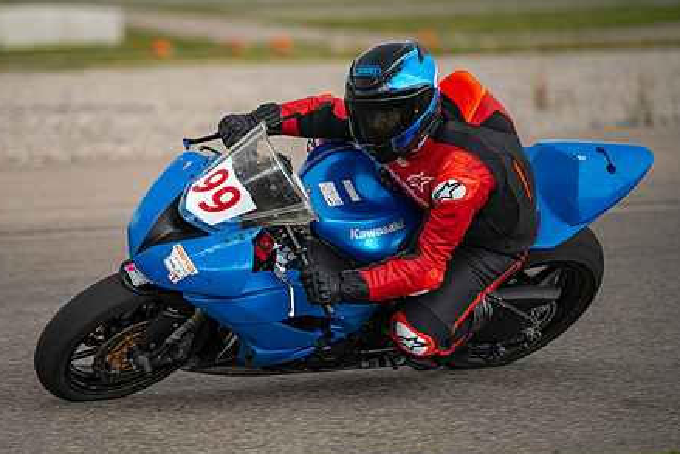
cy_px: 224
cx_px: 260
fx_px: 4988
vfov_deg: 5.2
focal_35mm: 264
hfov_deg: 7.8
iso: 125
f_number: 2.8
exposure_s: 1/1250
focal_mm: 200
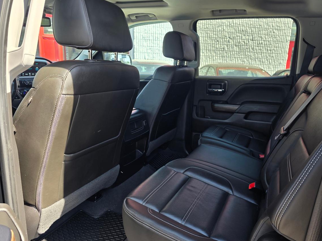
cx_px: 181
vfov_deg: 52.9
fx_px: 242
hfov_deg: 67.1
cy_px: 135
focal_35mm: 26
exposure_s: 1/120
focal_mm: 6.3
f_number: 1.7
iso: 40
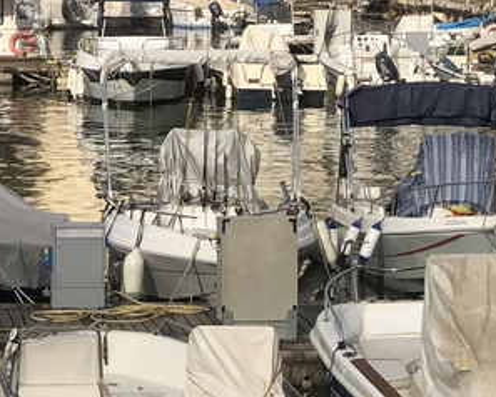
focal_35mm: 205
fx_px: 3011
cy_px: -132
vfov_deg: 7.5
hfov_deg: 9.4
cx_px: 170
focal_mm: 6
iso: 16
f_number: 2.4
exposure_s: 1/2558
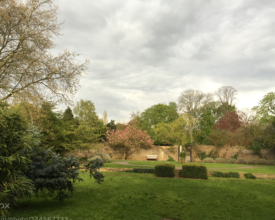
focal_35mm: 35
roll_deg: -1.5
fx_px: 285
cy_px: 109
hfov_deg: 51.5
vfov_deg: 42.2
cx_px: 127
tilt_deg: +8.7
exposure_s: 1/100
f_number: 2.2
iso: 32
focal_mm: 4.15
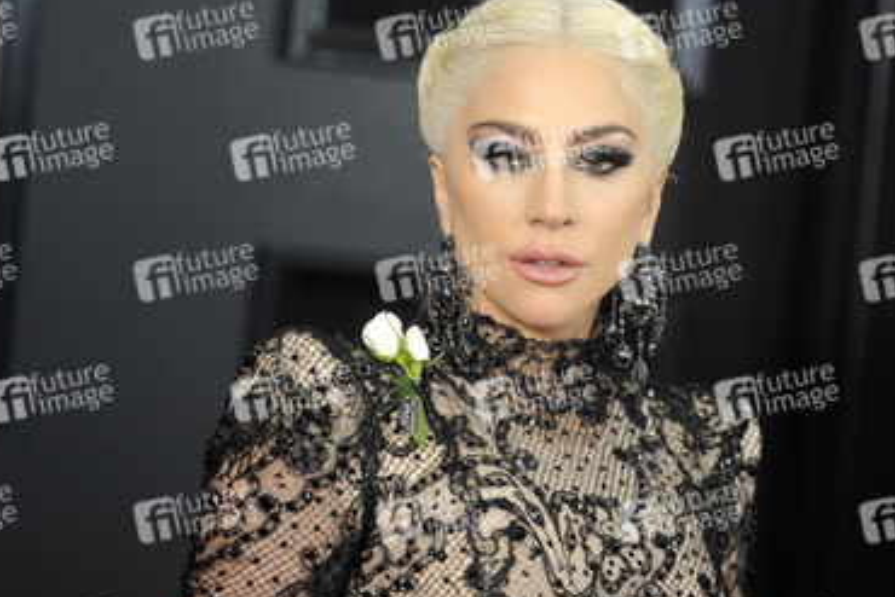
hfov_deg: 8.5
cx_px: 469
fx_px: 6043
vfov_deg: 5.7
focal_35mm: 243
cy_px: 334
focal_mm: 200
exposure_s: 1/320
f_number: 4.5
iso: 1600
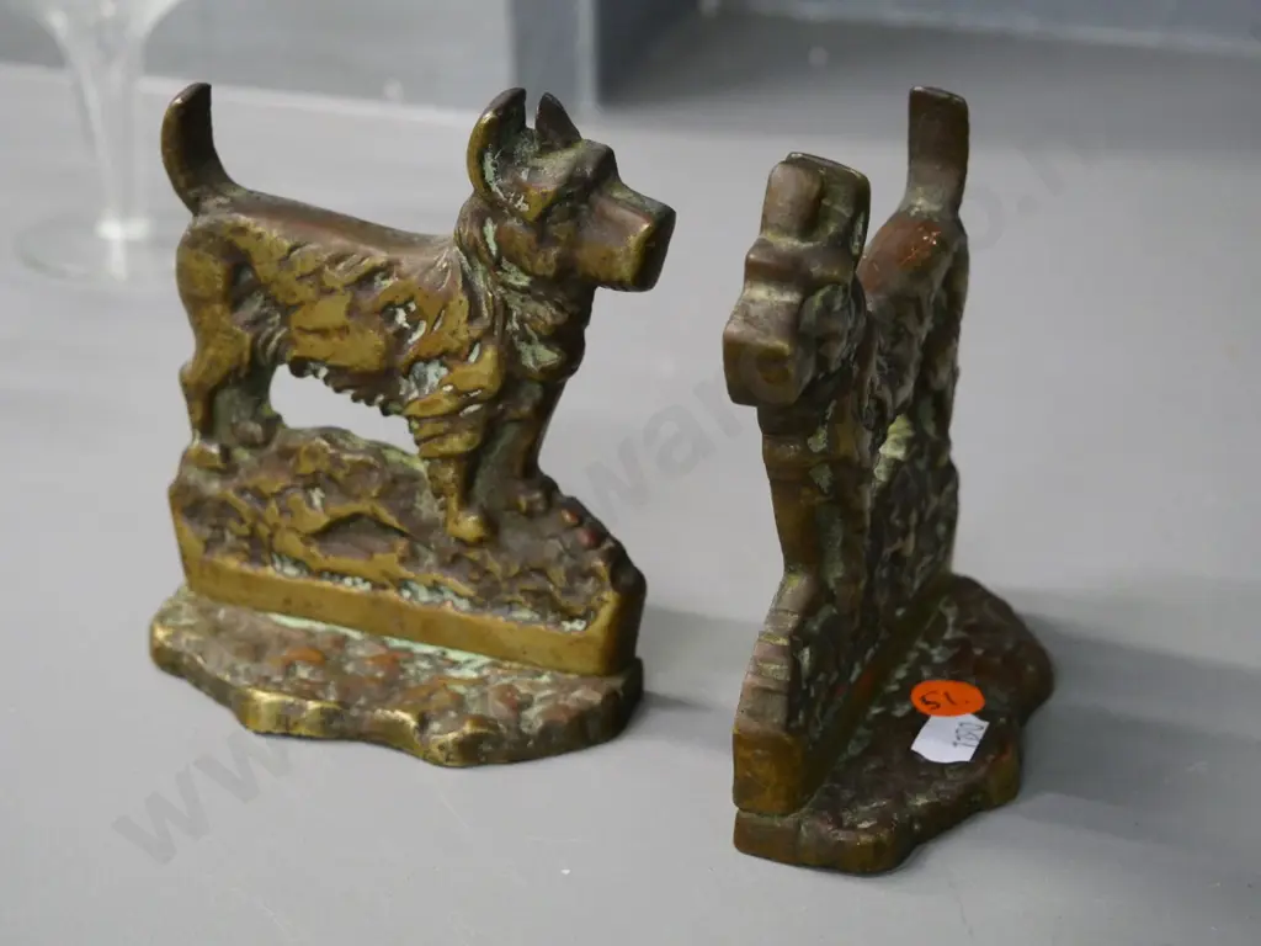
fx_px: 2186
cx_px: 630
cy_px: 473
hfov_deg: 32.2
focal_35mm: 60
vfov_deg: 24.4
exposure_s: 1/125
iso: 3200
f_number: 4.9
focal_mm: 30
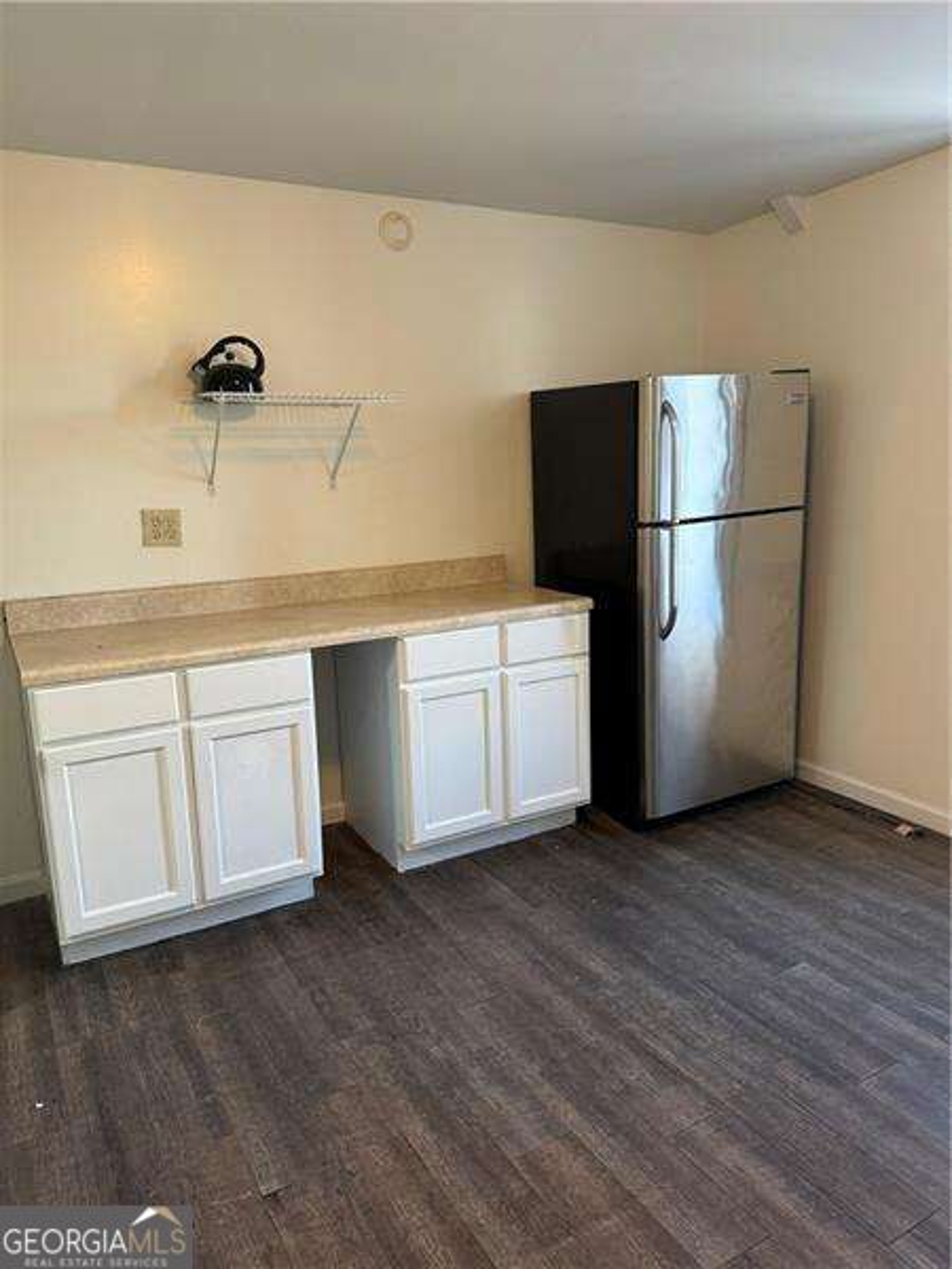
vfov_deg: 71.6
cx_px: 476
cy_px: 634
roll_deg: +1.0
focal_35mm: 24
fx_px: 880
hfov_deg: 56.8
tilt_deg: -11.2
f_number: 1.78
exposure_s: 1/60
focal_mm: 6.76
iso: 250
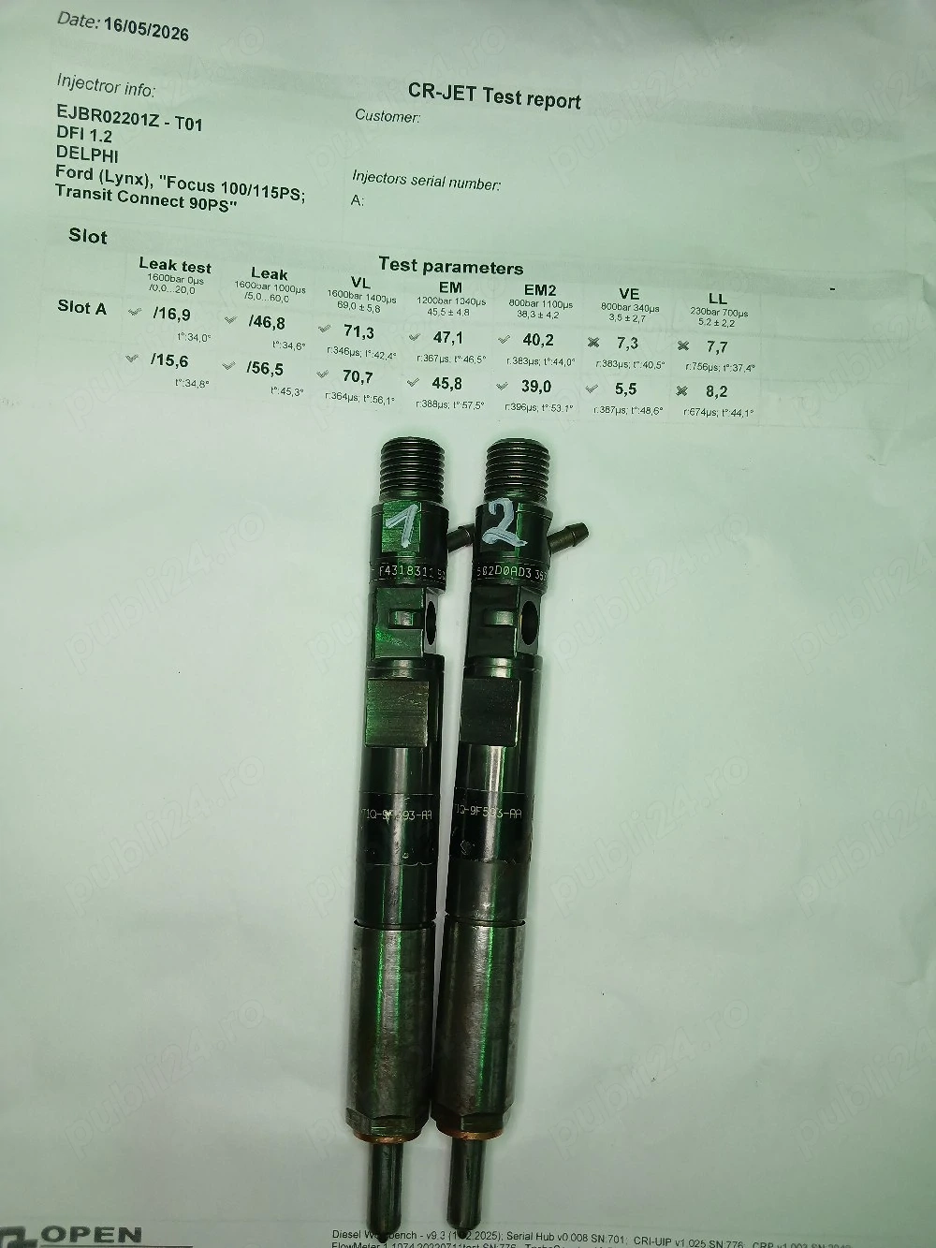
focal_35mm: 27
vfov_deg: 65.3
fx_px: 973
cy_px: 624
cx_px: 468
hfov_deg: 51.4
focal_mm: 3.98
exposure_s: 1/50.3
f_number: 1.8
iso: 40
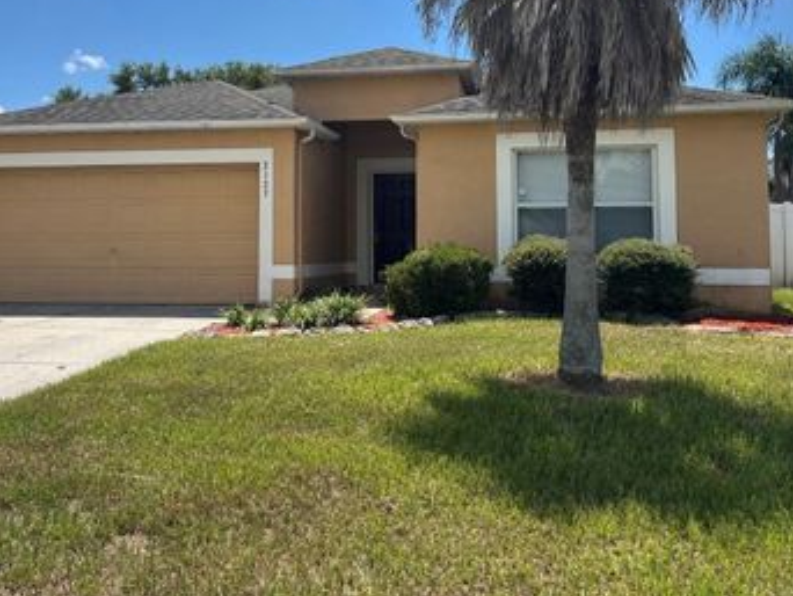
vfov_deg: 37.2
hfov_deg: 48.9
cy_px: 182
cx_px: 352
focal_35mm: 38
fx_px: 871
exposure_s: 1/4016
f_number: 1.6
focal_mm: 5.1
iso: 50
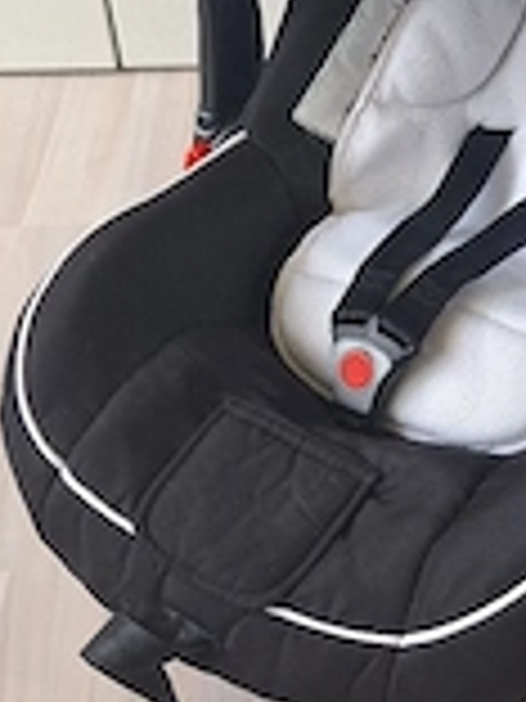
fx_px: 1195
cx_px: 499
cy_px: 135
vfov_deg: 31.8
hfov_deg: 24.0
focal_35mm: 59
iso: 80
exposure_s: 1/50
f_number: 1.8
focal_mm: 5.54
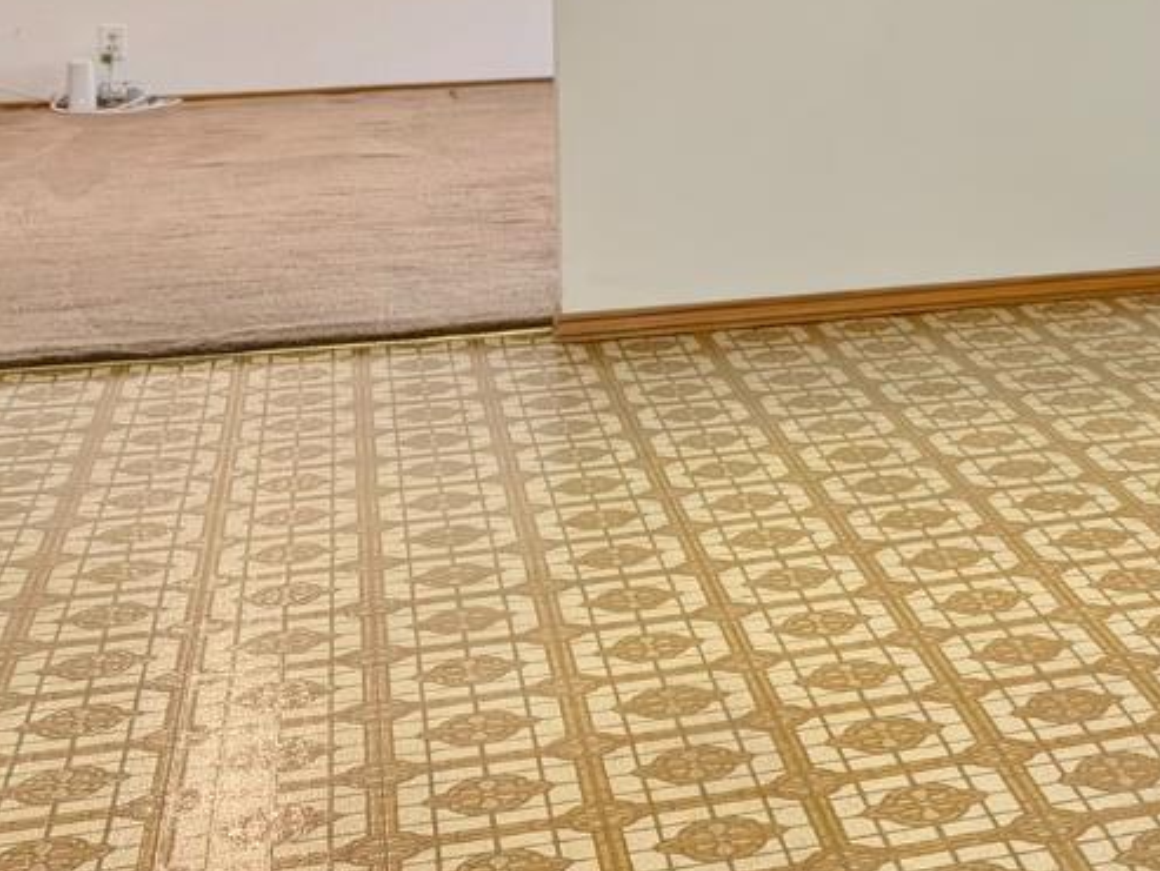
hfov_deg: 24.1
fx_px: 2447
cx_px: 1405
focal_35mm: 73
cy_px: -102
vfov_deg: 19.3
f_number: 1.78
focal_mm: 6.76
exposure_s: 1/60
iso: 250
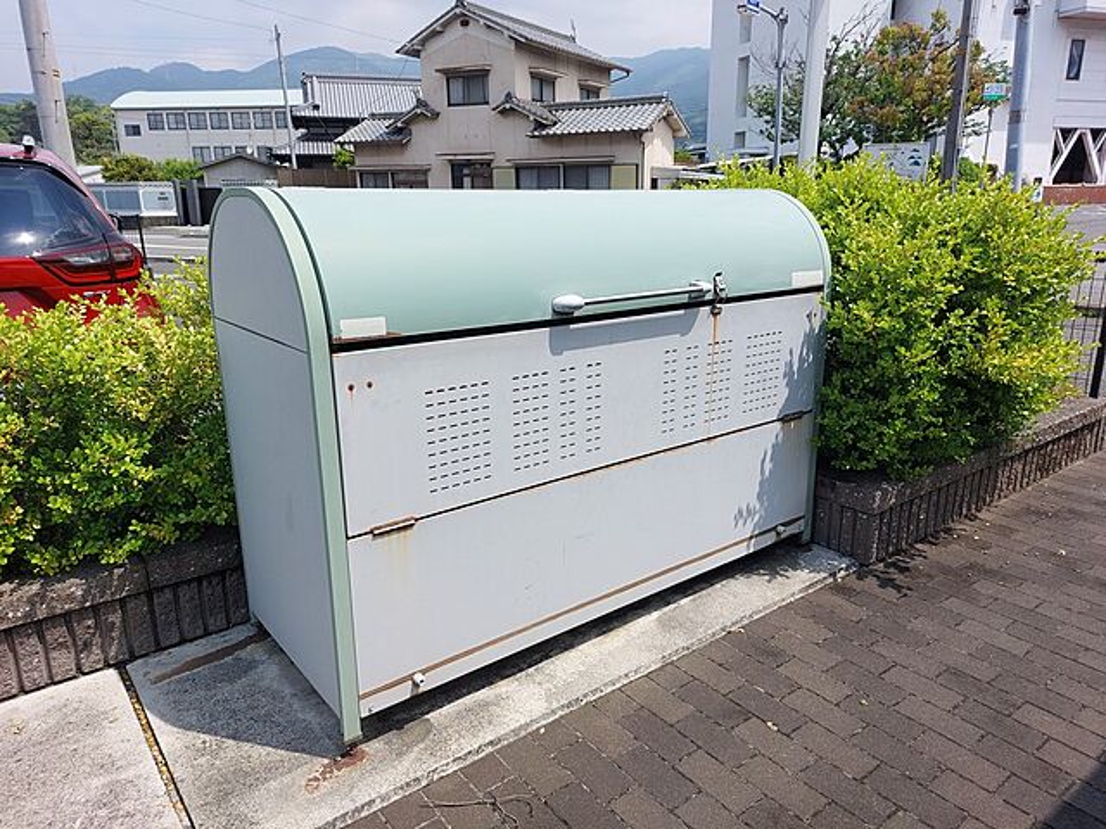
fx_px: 767
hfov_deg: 71.6
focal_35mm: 24
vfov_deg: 56.8
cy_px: 414
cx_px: 553
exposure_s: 1/1138
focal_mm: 5.23
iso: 25
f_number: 1.8
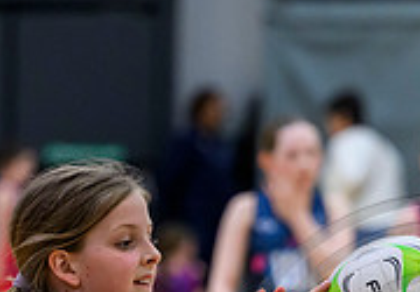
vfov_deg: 2.6
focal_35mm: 542
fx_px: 6405
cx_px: 205
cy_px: 486
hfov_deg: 3.8
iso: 3200
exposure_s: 1/1250
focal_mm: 125
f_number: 3.2
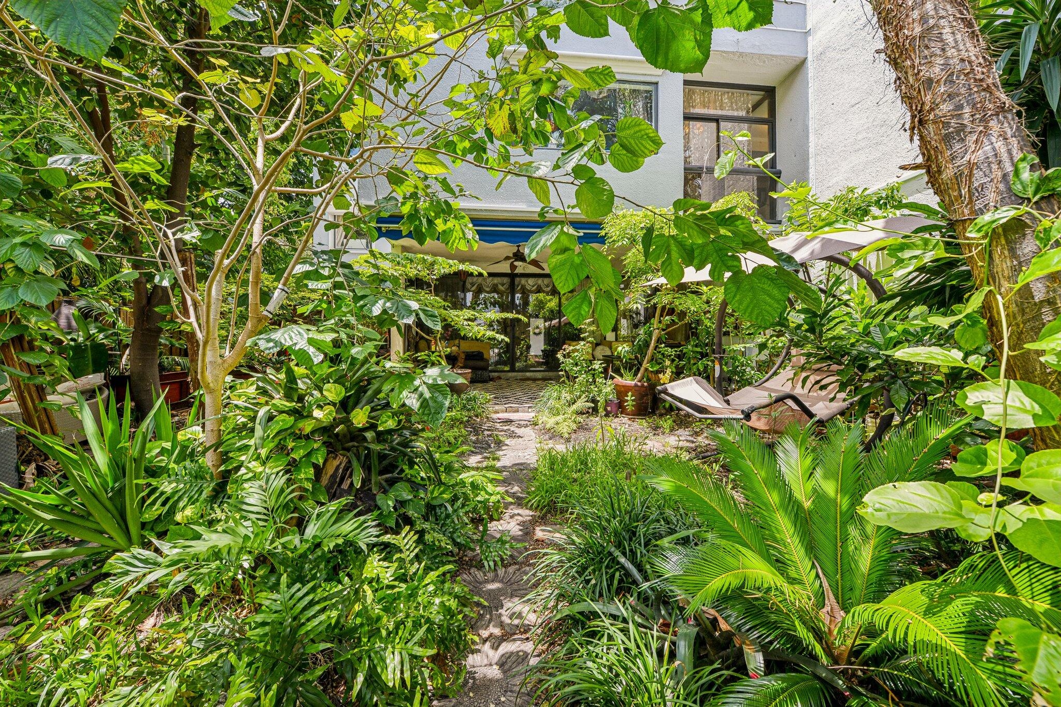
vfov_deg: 81.2
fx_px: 413
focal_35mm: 14
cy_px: 354
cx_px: 530
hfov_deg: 104.3
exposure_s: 1/100
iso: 200
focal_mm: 14
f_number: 9
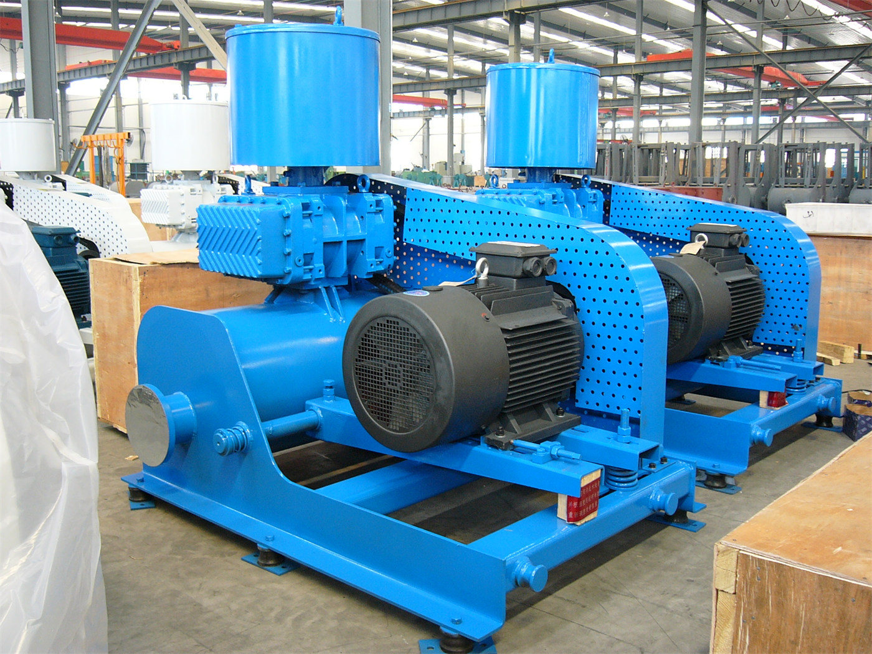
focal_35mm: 35
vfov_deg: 40.7
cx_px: 436
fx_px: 882
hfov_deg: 52.6
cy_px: 327
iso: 100
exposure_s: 1/25
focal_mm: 5.8
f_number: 2.8
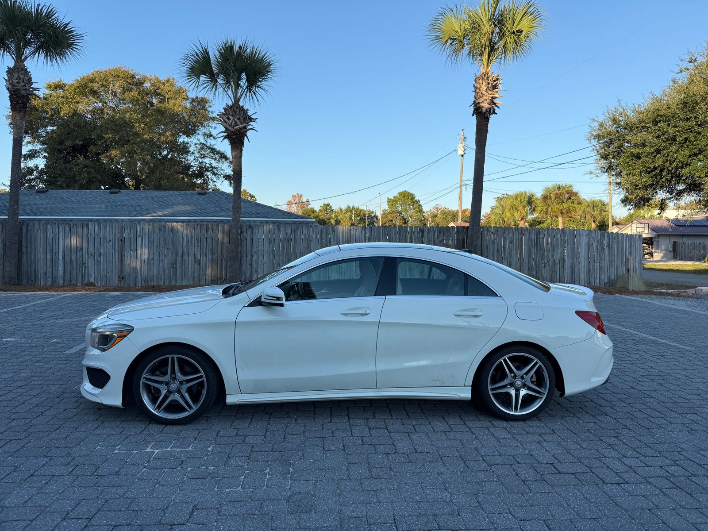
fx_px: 491
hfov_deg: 71.6
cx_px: 354
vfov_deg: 56.8
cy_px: 266
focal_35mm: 24
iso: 80
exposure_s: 1/1727
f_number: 1.78
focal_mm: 6.76
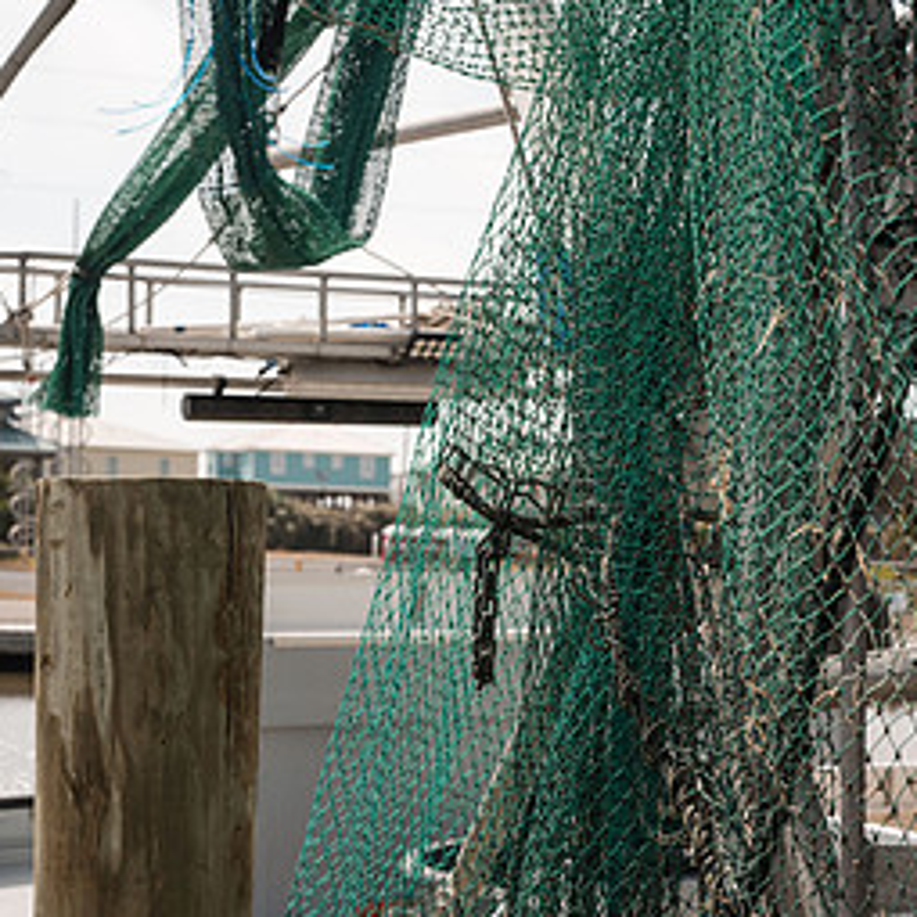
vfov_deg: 22.8
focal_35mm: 75
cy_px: 690
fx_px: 2248
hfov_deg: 23.0
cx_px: 529
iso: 200
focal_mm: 50
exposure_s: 1/1000
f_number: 7.1
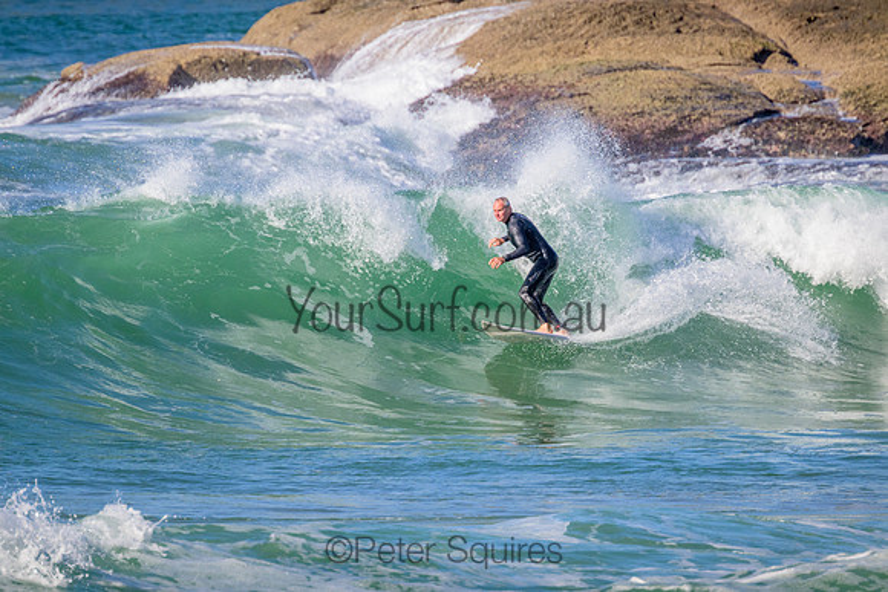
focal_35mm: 800
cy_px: 296
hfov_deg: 2.6
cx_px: 444
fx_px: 19737
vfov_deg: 1.7
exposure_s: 1/2000
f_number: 11
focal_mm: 800
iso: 1600
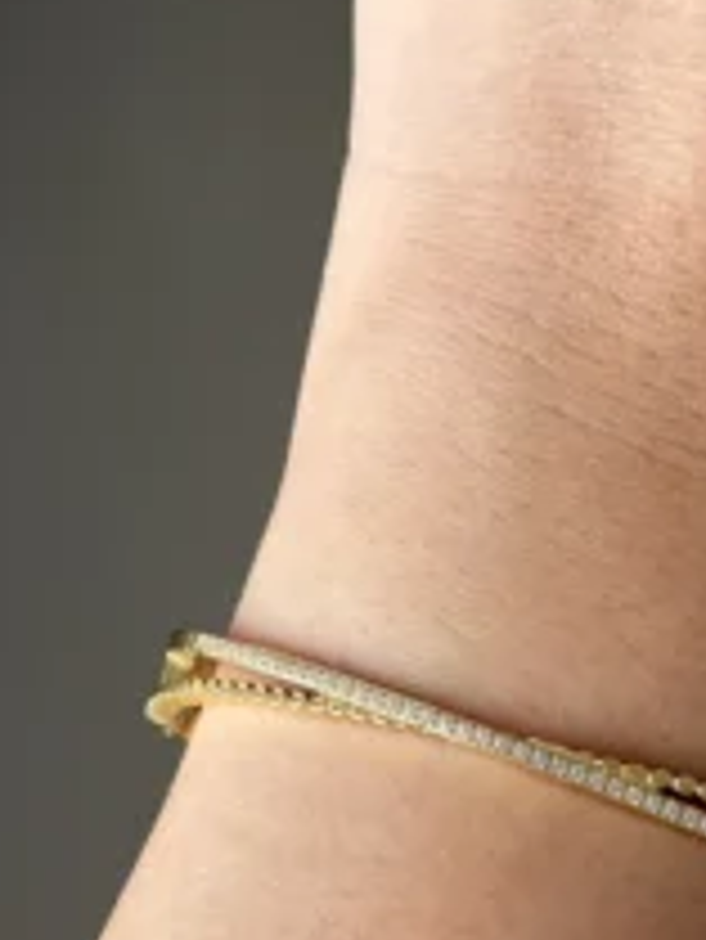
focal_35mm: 92
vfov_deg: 21.1
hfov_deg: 16.0
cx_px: 576
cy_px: 688
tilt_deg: -74.0
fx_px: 2499
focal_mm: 6.76
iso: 80
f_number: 1.78
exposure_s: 1/196
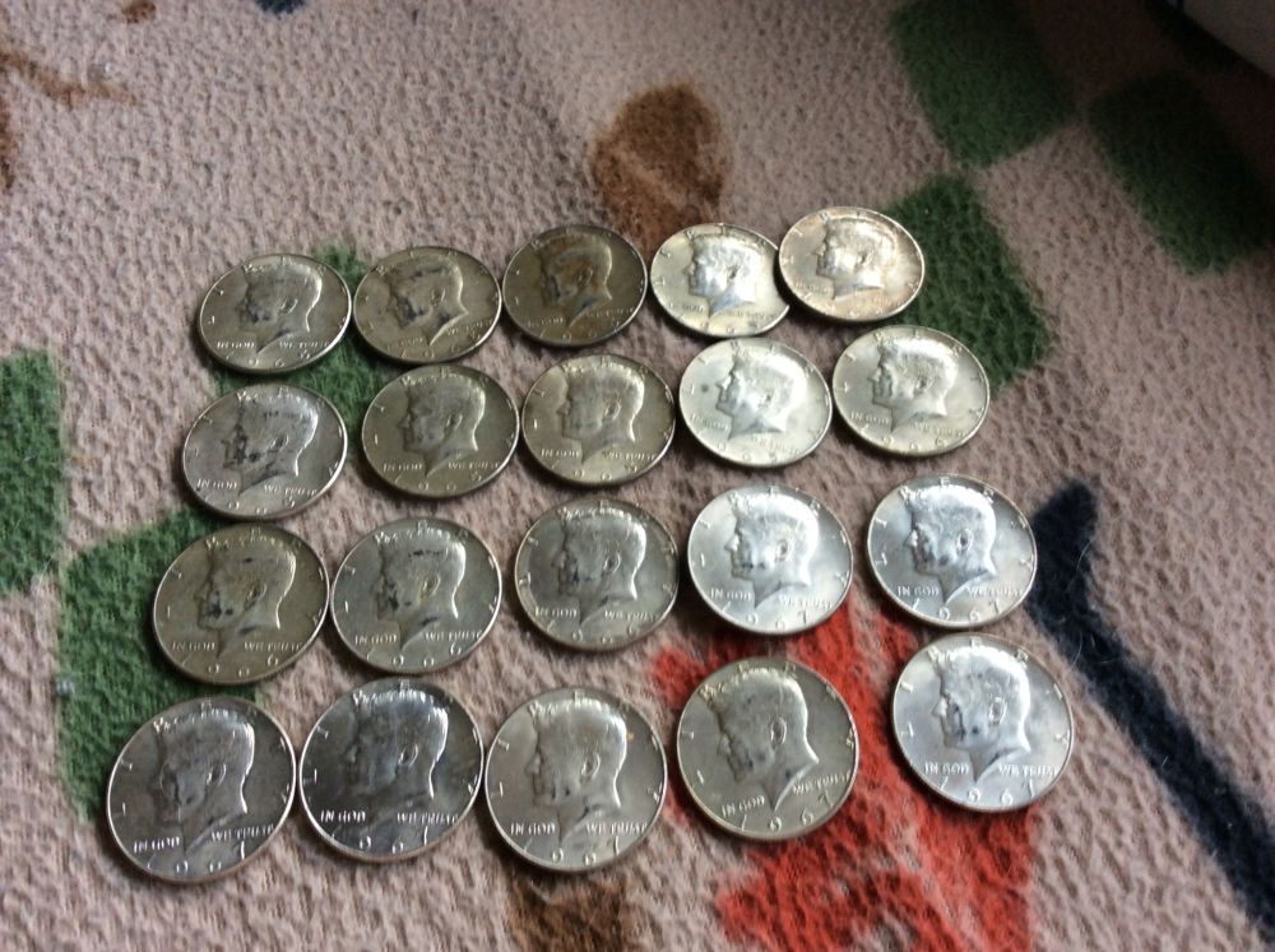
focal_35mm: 32
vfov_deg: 44.1
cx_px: 638
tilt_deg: -59.4
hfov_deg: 56.9
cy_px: 476
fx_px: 1177
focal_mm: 3.3
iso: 64
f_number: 2.4
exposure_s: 1/24
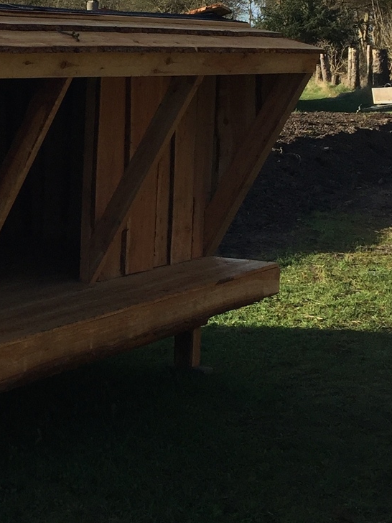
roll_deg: +0.6
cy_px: 207
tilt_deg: -6.4
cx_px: -83
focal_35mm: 85
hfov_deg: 16.6
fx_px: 1283
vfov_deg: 23.0
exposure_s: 1/1068
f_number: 2.2
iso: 32
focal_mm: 4.15
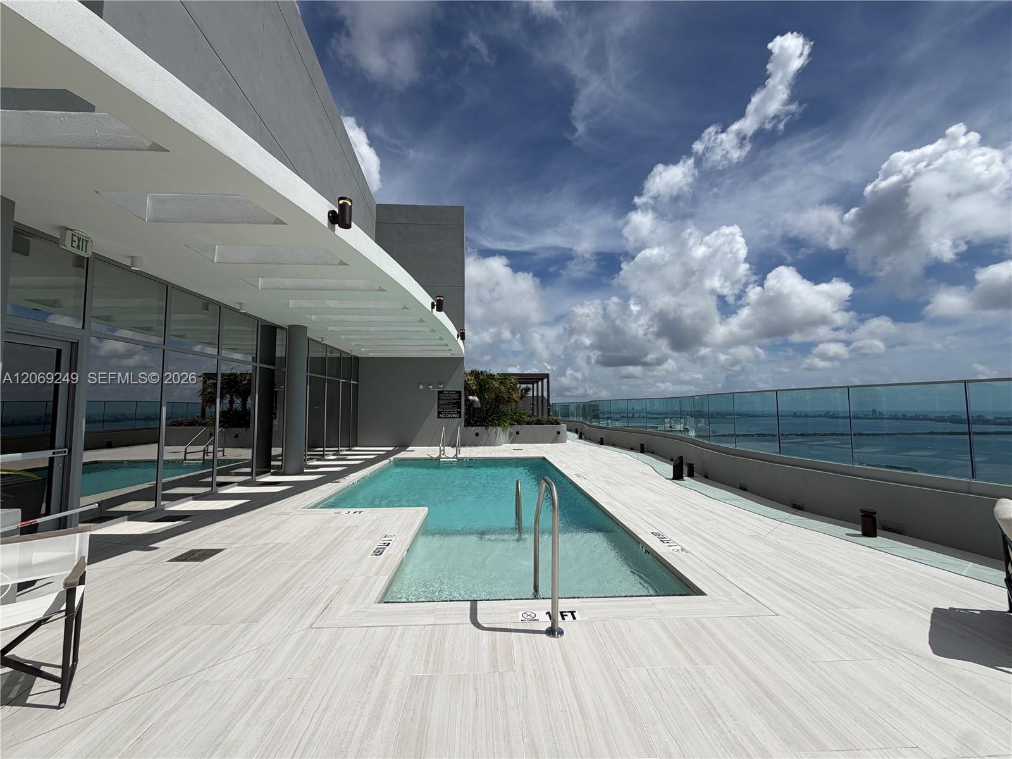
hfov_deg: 102.1
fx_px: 409
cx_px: 506
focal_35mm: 14
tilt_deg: +4.3
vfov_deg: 85.7
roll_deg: +0.5
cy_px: 380
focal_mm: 2.22
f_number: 2.2
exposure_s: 1/2717
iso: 20
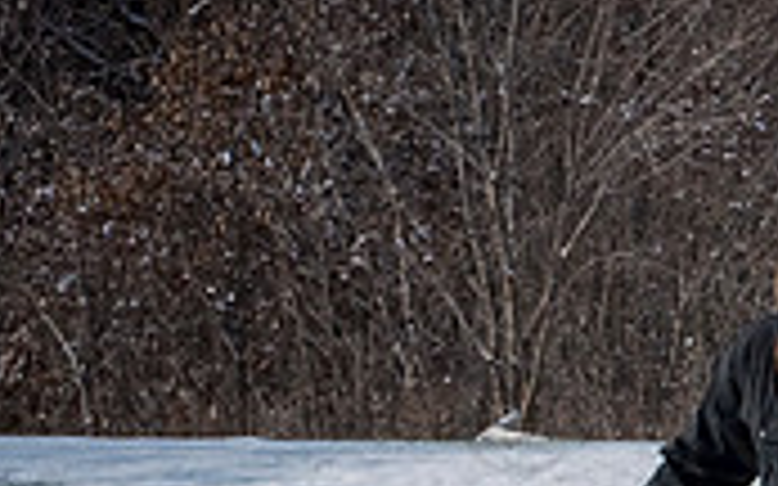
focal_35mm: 338
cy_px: 637
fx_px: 7164
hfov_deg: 6.1
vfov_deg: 3.9
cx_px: 1517
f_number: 14
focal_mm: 80
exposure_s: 1/1000
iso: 640
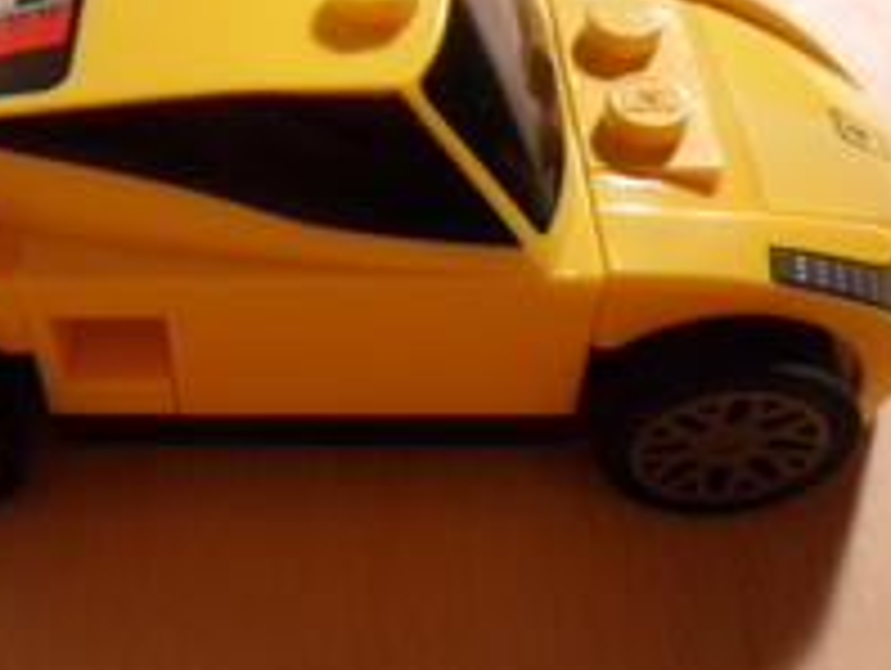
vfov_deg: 29.2
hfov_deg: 38.1
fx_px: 1263
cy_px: 157
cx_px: 248
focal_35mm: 49
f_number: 3.5
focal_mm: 4.9
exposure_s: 1/6
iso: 200
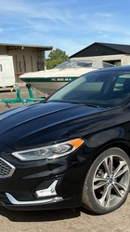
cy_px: 128
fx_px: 300
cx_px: 108
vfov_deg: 42.1
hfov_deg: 24.0
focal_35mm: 49
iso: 25
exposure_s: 1/1786
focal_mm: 3
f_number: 1.8
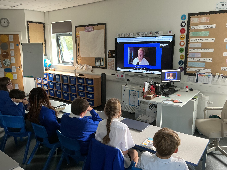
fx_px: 190
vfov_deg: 48.2
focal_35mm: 29
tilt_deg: -12.2
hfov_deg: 61.7
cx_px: 114
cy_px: 85
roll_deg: +0.4
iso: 125
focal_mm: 3
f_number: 1.8
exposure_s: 1/50
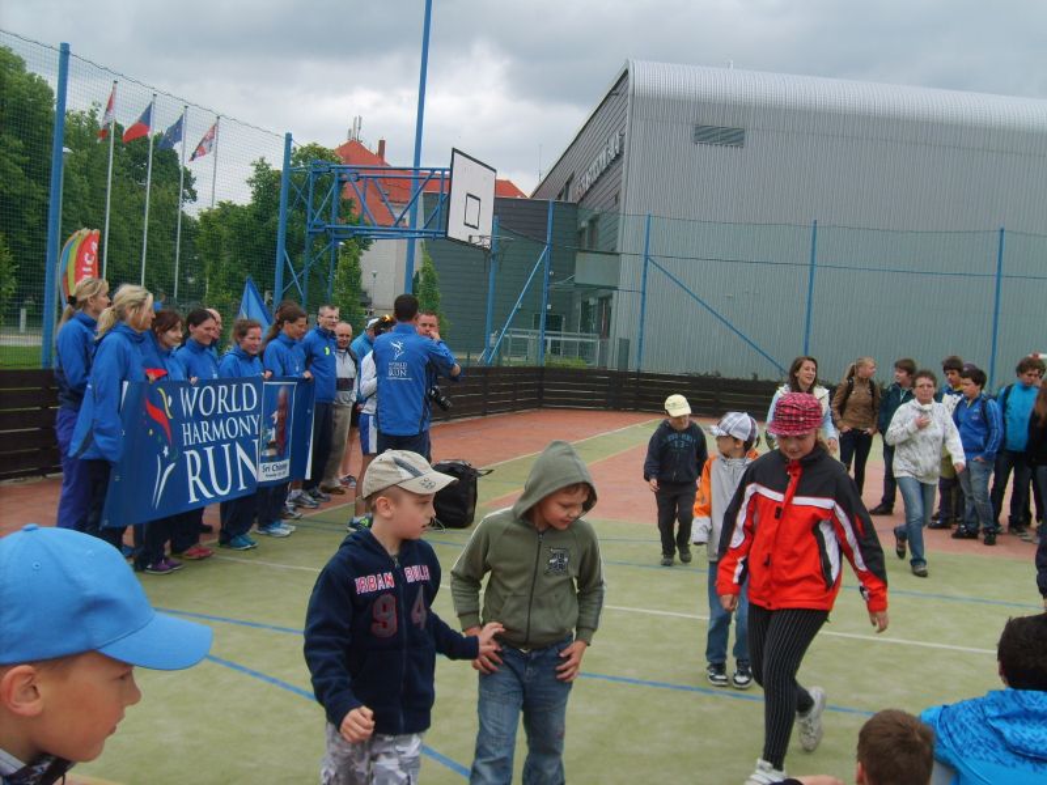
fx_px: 1059
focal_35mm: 35
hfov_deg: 52.6
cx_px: 524
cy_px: 392
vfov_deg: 40.7
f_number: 2.8
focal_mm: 5.8
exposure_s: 1/350
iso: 50
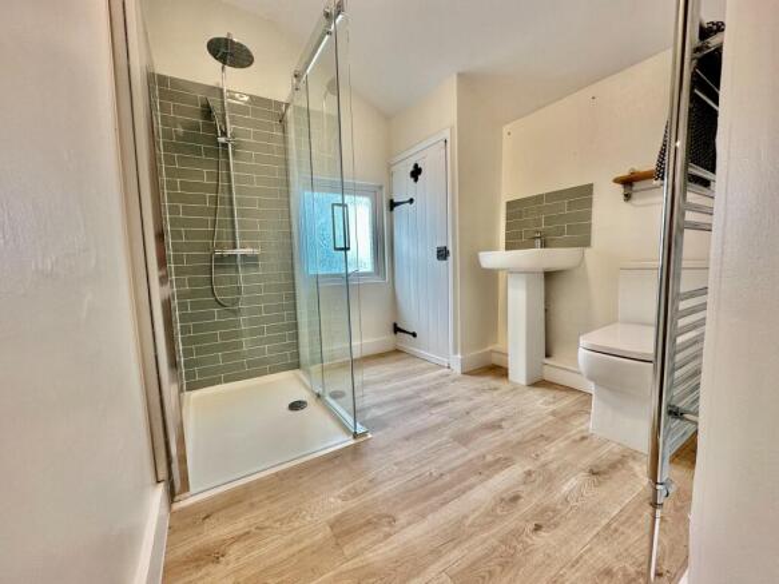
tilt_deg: -5.6
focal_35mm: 14
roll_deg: +1.8
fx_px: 315
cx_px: 390
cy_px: 292
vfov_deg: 85.7
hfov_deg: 102.1
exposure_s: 1/100
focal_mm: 2.22
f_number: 2.2
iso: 100
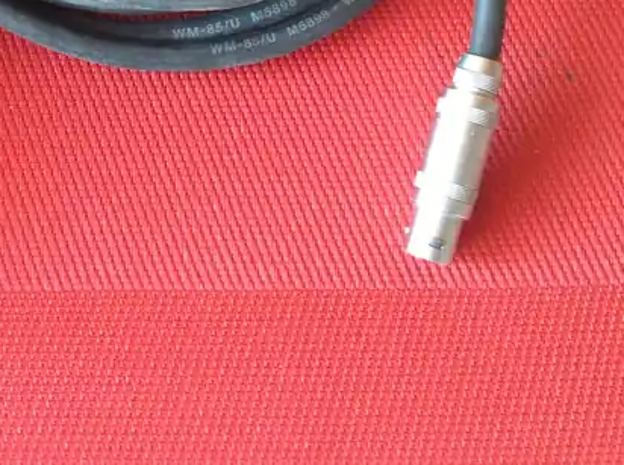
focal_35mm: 85
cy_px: -98
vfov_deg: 16.5
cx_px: 59
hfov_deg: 22.5
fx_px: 1529
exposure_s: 1/15
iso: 125
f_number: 2.4
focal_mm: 4.28
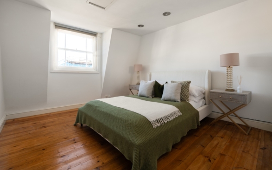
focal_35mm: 17
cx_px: 137
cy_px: 76
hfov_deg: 94.3
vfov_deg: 67.9
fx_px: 126
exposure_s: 1/4
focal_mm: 16
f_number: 8
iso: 400
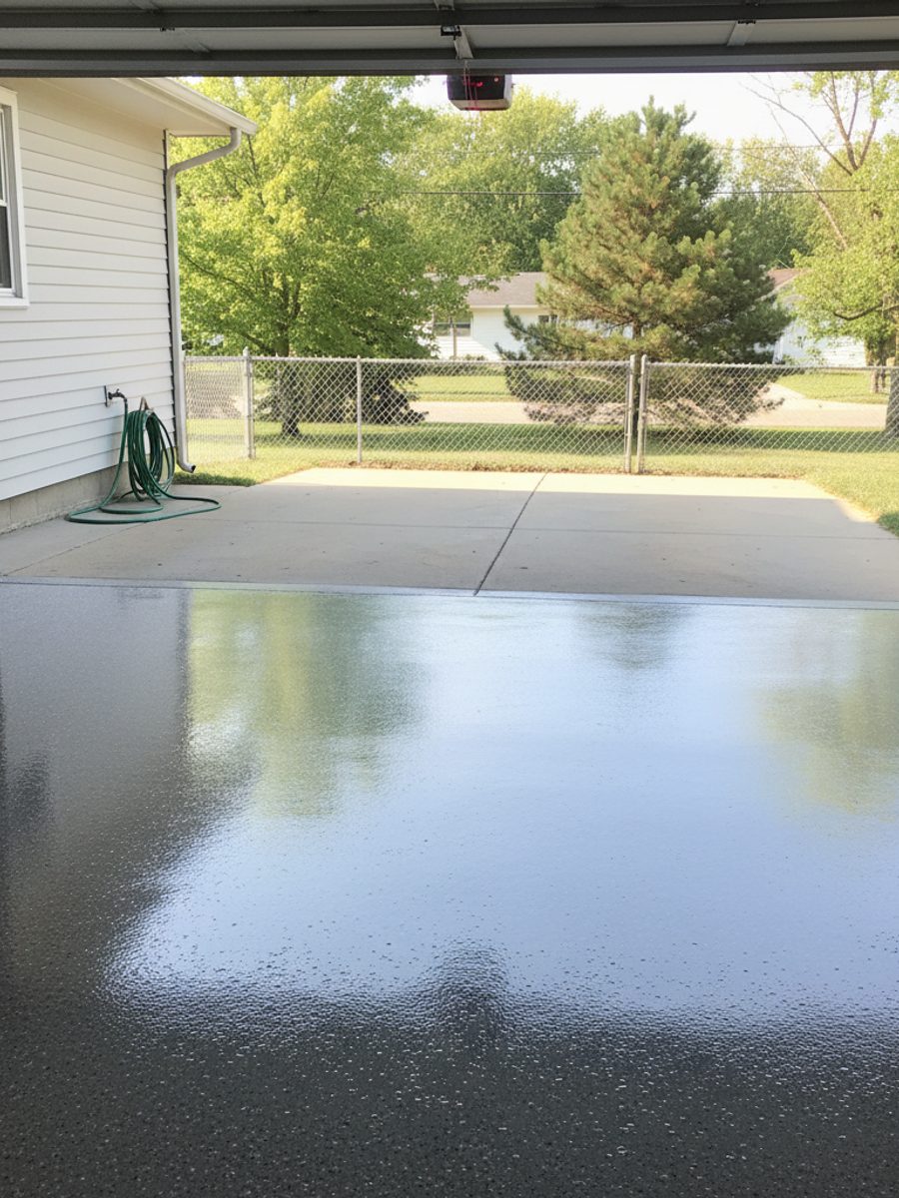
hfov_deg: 58.9
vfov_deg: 73.9
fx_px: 796
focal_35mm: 23
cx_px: 450
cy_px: 599
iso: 915
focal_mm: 6.4
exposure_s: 1/1830
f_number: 1.8
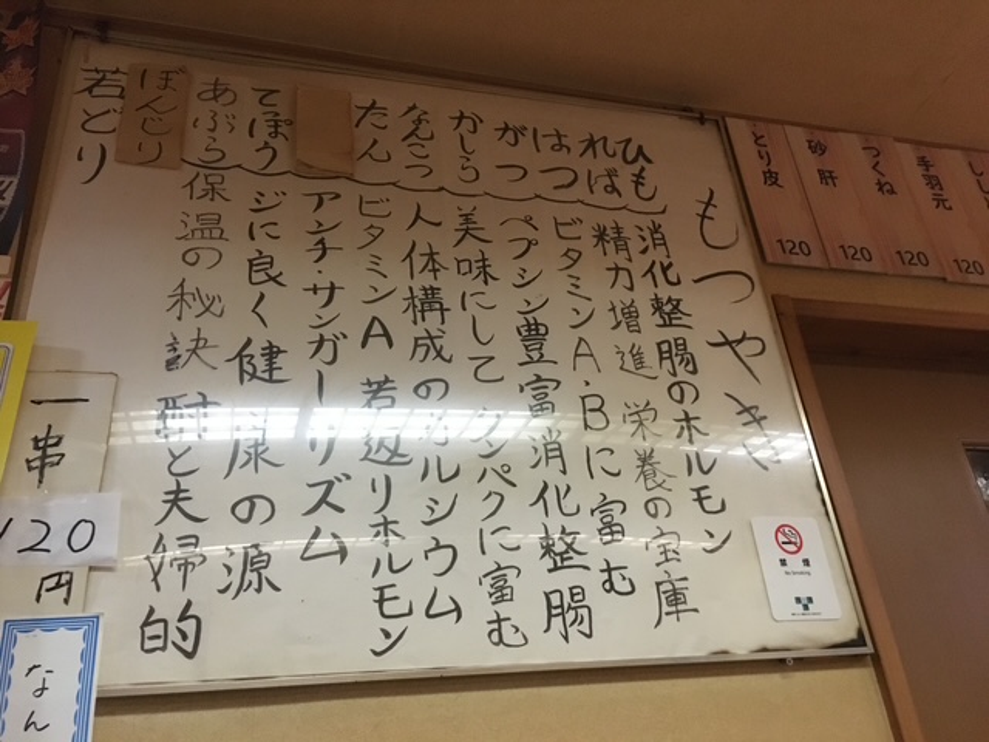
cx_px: 494
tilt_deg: +27.9
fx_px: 829
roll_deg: +4.8
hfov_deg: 61.7
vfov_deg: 48.2
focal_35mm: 29
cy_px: 371
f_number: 2.2
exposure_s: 1/15
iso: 320
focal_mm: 4.15
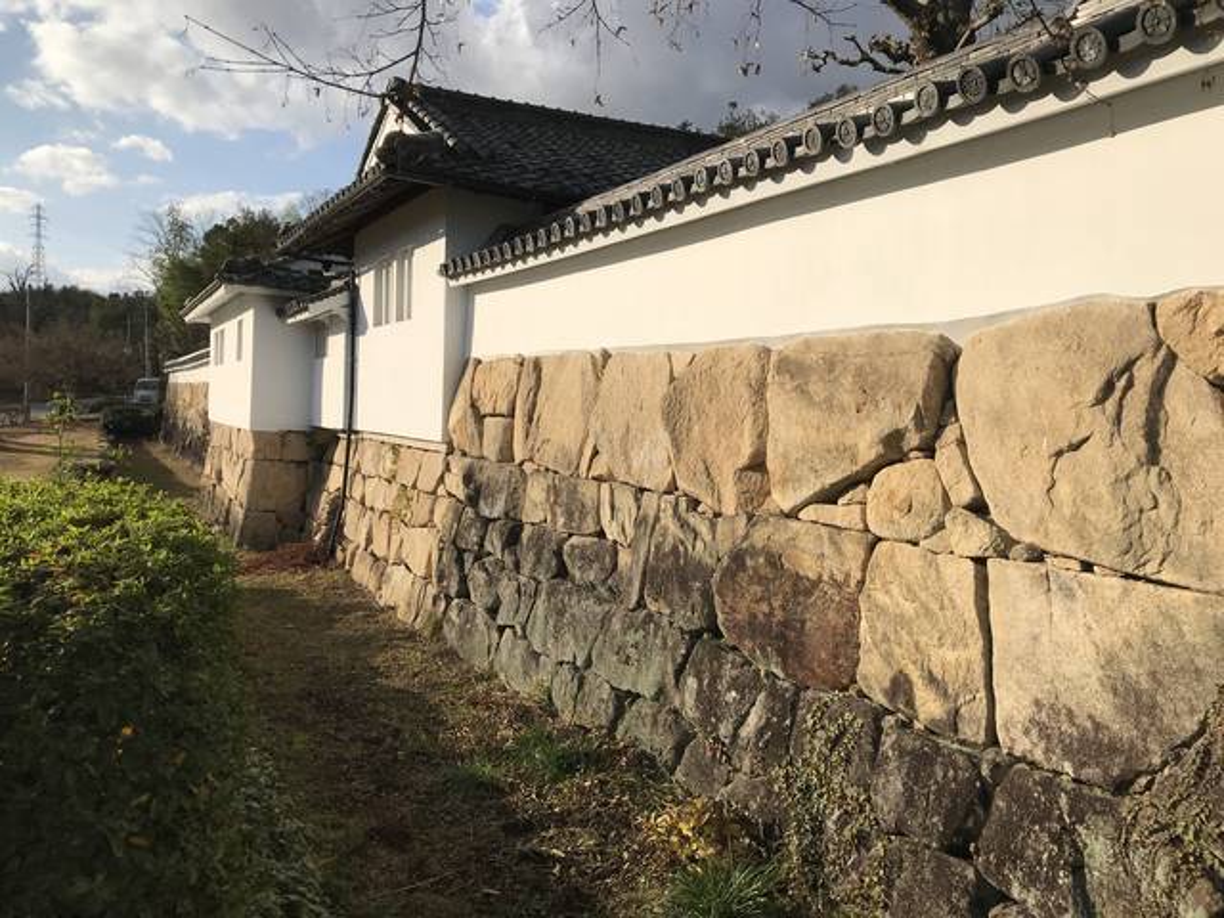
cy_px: 459
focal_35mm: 28
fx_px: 990
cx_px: 612
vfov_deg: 49.7
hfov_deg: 63.4
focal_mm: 3.99
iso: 20
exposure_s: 1/3195
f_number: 1.8
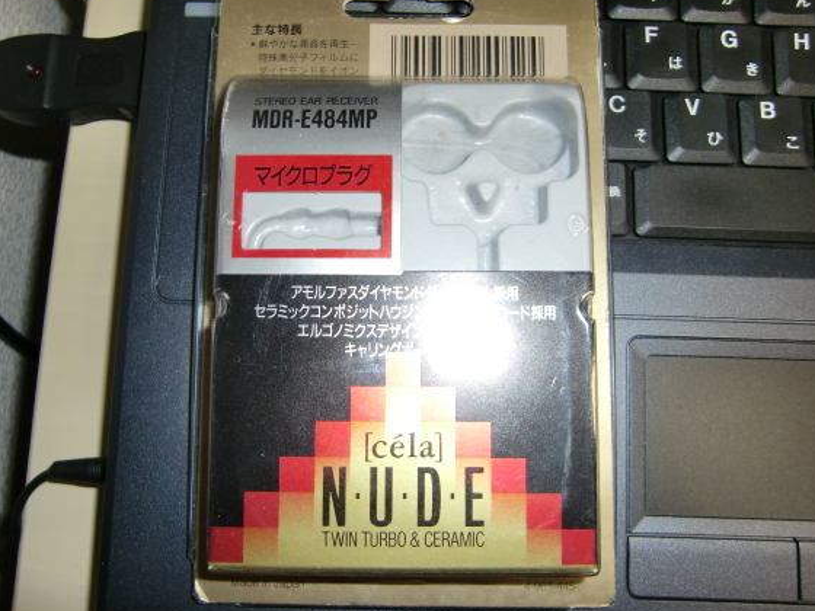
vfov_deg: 44.2
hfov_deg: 56.8
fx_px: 753
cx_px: 393
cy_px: 304
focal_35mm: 32
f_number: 2.6
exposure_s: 1/60
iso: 64
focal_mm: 4.9
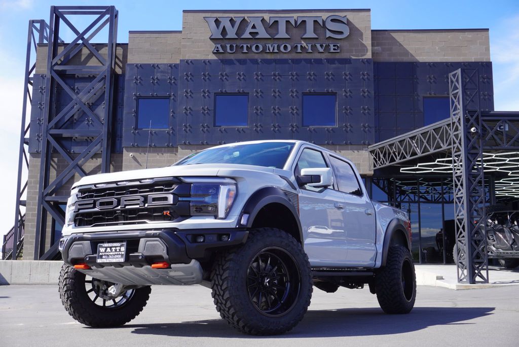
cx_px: 260
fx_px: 627
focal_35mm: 44
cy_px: 174
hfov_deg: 44.9
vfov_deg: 30.9
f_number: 8
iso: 100
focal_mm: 29
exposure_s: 1/100
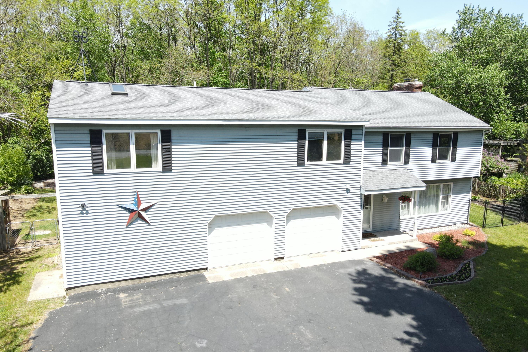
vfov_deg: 51.2
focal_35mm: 25
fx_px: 367
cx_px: 264
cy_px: 189
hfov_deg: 71.5
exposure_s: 1/240
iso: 100
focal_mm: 4.5
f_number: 2.8
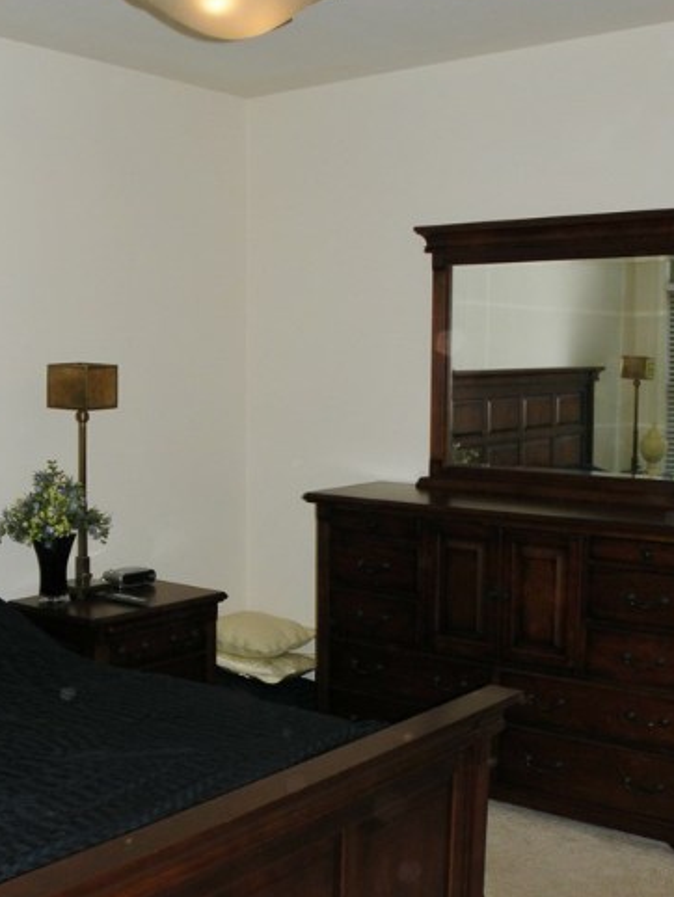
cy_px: 542
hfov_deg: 33.3
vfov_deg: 43.6
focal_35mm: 43
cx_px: 214
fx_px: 1115
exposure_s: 1/250
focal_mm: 4.7
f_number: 3.5
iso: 64
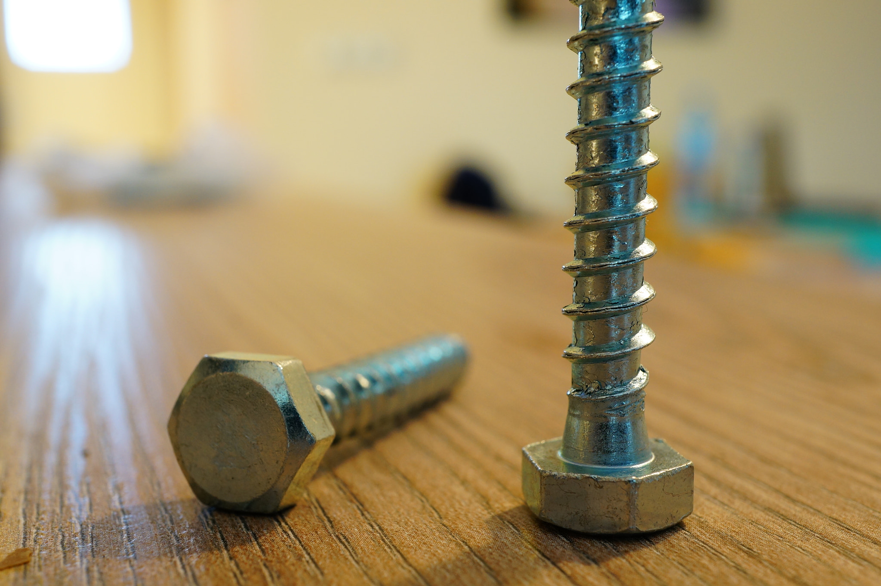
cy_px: 293
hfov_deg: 43.6
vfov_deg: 29.8
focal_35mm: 45
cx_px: 440
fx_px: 1100
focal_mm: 30
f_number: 9
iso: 400
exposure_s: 1/1.6
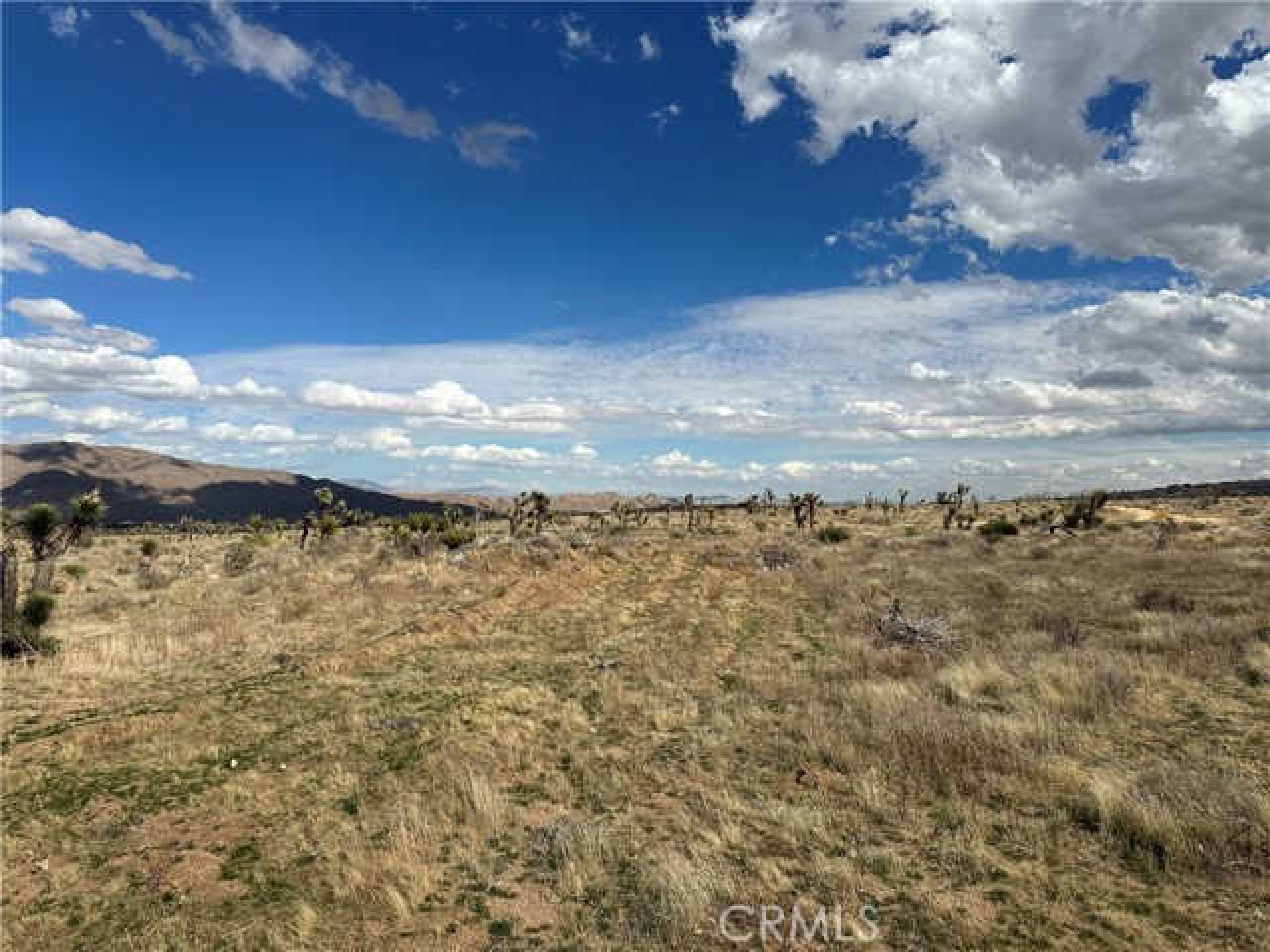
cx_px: 635
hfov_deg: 71.6
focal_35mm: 24
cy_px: 476
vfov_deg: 56.8
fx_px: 881
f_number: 1.78
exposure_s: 1/8929
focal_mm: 6.86
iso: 80
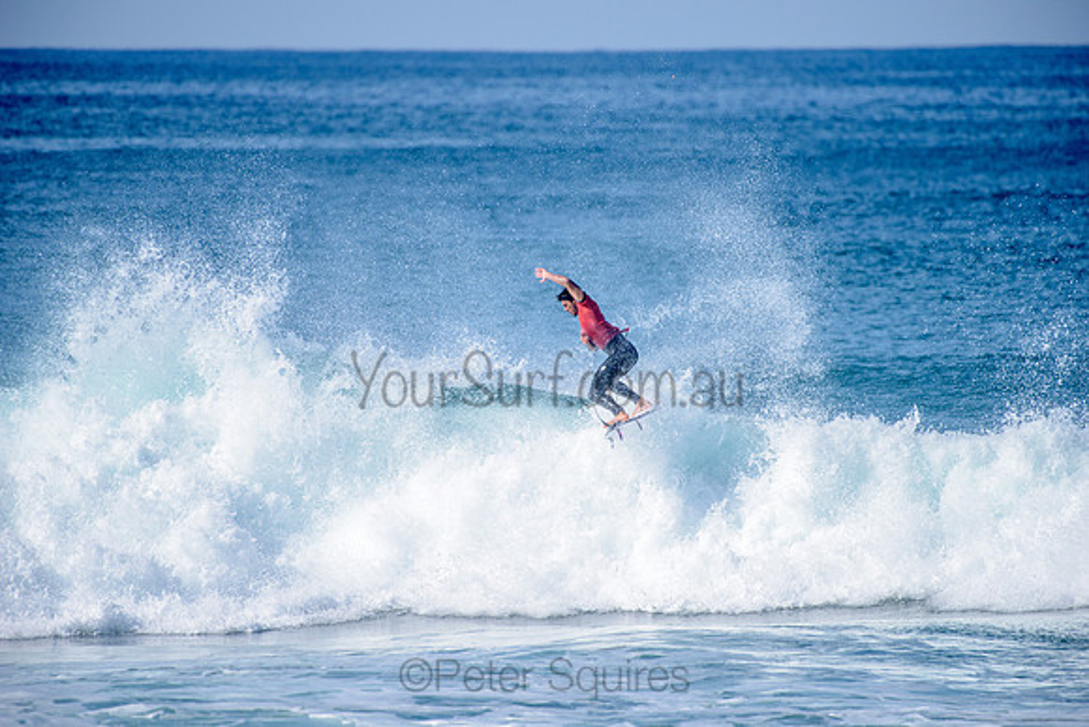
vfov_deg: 2.8
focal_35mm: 500
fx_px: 15128
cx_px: 544
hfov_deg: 4.1
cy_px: 364
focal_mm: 500
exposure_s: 1/2000
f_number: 5.6
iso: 160
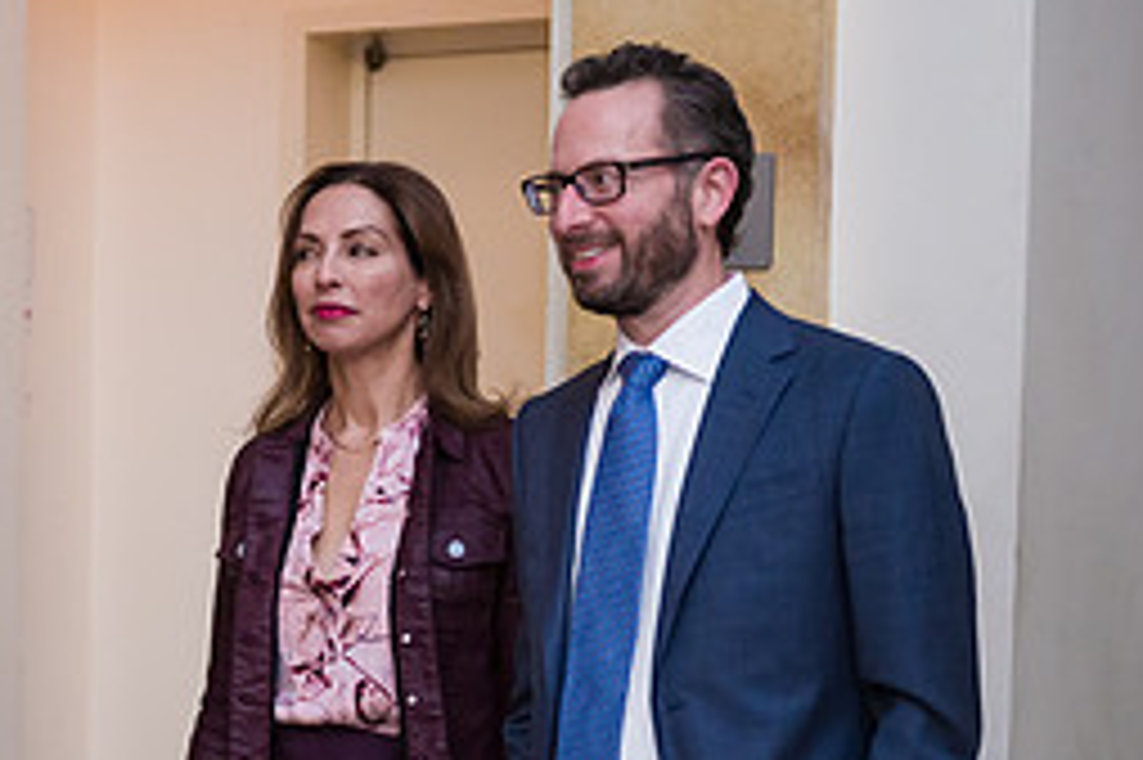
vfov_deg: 13.1
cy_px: 714
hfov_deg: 19.1
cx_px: -67
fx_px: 3268
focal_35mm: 103
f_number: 3.2
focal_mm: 45
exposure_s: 1/200
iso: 1600
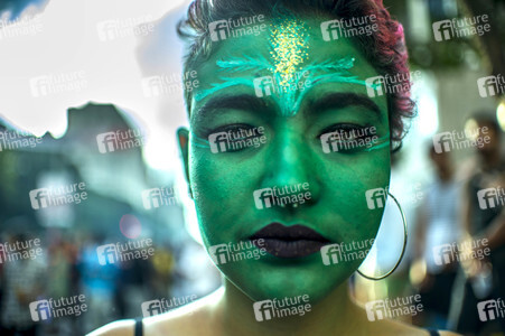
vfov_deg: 37.8
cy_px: 168
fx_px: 491
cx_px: 252
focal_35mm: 35
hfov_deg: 54.5
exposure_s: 1/800
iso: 160
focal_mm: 35
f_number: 1.8
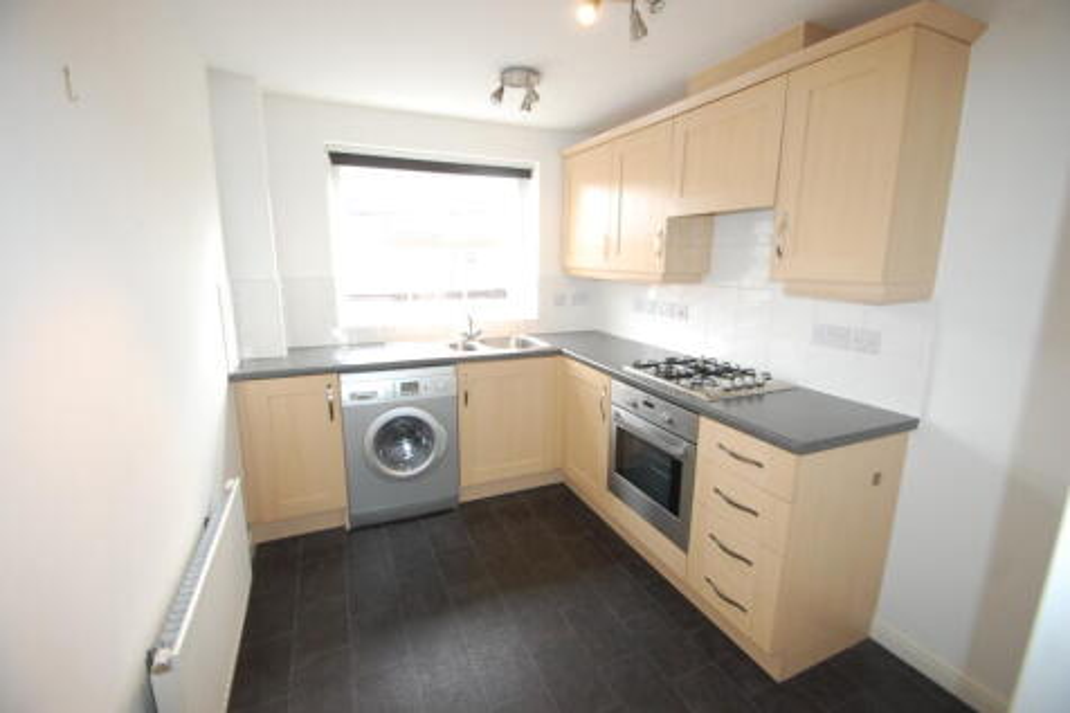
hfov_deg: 100.4
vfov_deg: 77.3
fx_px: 446
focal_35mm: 15
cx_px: 535
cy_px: 356
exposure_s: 1/80
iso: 800
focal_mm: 10
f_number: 3.5
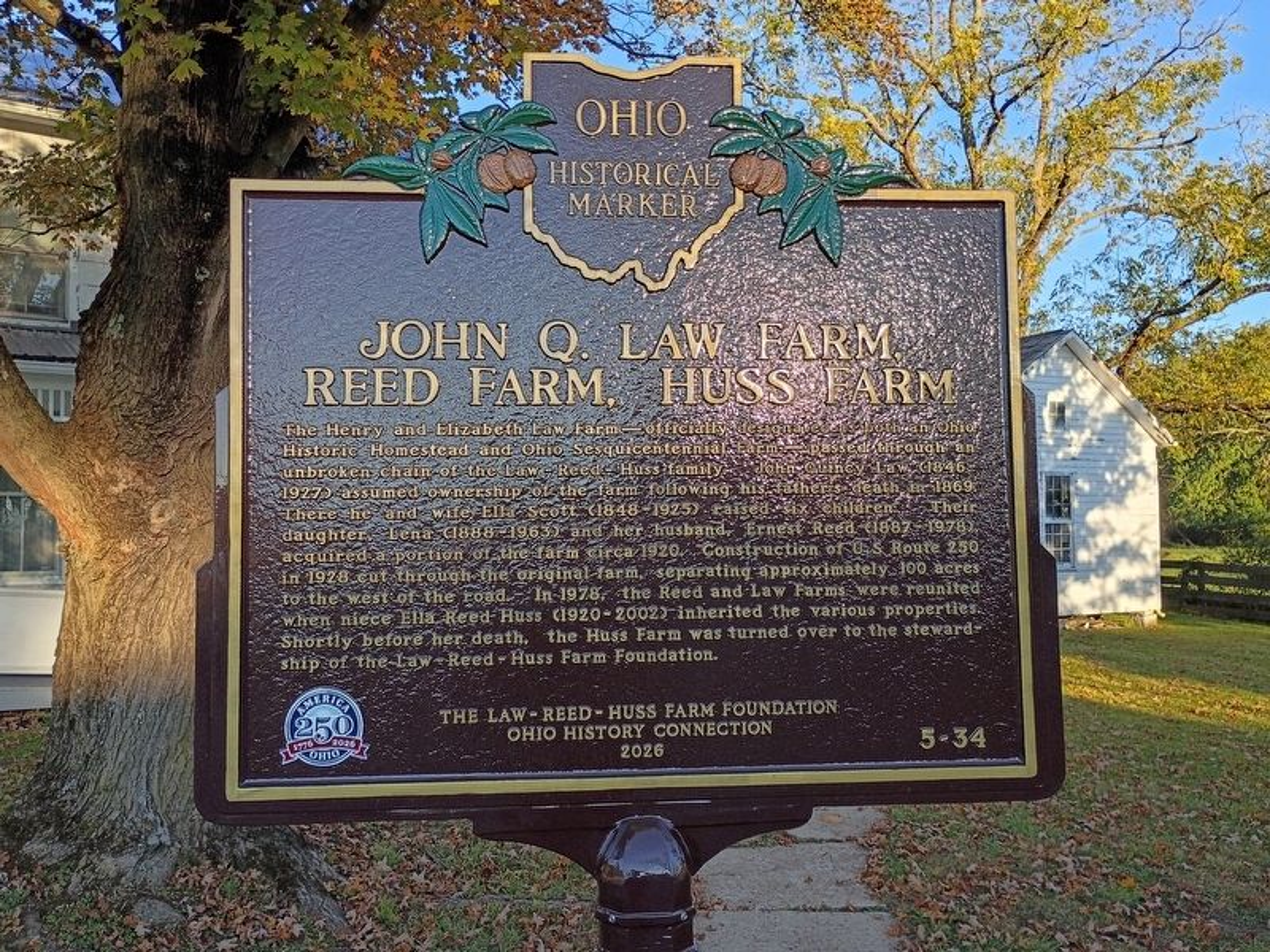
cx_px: 635
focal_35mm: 29
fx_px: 1064
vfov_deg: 48.2
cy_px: 476
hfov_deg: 61.7
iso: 100
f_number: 1.8
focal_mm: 4.27
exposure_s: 1/190
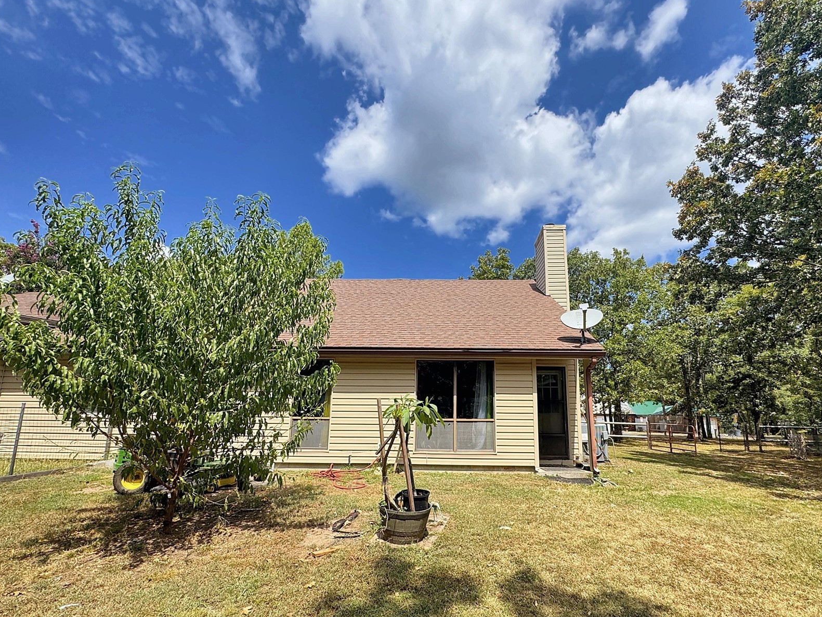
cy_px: 348
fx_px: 404
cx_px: 445
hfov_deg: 90.8
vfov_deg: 74.4
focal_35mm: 17
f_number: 2.2
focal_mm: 2.2
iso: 50
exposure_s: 1/1789
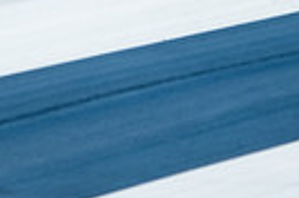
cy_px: -240
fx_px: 14766
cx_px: -82
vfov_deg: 0.8
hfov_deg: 1.2
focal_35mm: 1780
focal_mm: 200
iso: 320
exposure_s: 1/400
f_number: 2
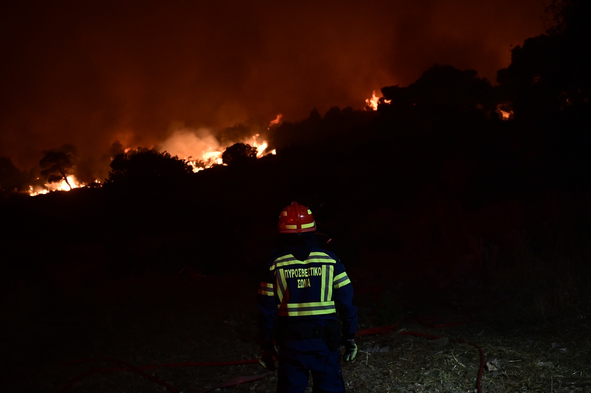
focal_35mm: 41
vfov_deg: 32.6
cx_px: 296
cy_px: 196
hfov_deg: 47.4
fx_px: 672
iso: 2000
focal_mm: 41
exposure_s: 1/400
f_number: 4
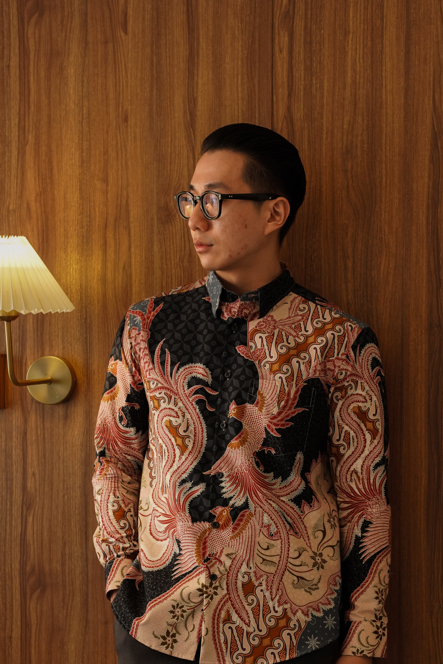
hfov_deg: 17.5
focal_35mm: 78
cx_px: 259
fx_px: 1435
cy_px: 462
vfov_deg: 25.9
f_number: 5
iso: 1600
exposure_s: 1/160
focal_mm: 51.5
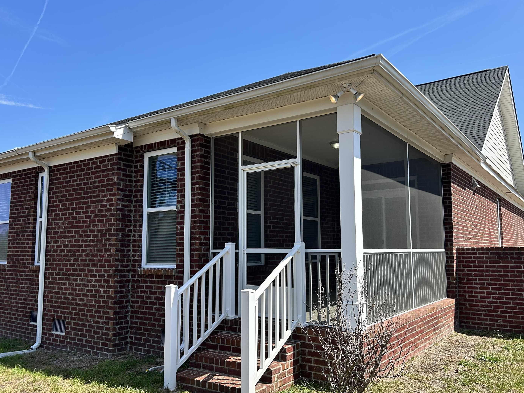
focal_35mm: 29
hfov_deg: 61.7
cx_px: 261
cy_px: 209
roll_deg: -0.2
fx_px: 439
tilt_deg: +5.3
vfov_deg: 48.2
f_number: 1.5
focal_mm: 5.7
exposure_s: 1/2299
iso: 50
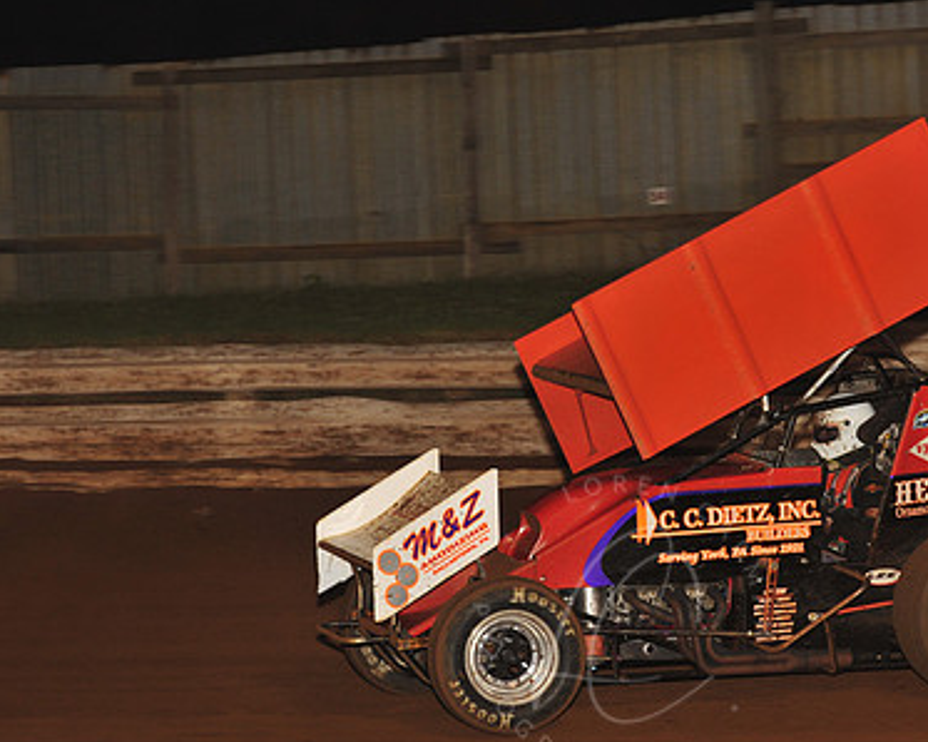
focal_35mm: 197
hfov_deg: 9.8
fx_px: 5408
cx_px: 619
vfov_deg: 7.8
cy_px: 396
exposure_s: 1/320
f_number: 7.1
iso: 1000
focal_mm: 135
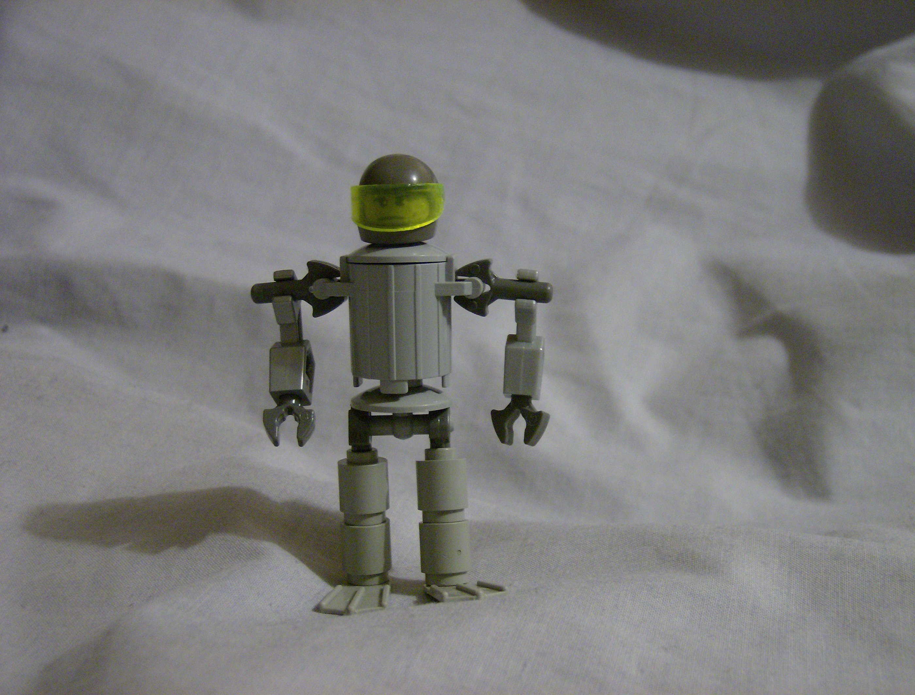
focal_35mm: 46
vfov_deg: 31.8
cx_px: 458
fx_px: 1222
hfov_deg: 41.1
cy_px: 348
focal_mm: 7.7
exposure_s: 1/12.1
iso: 200
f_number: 3.1
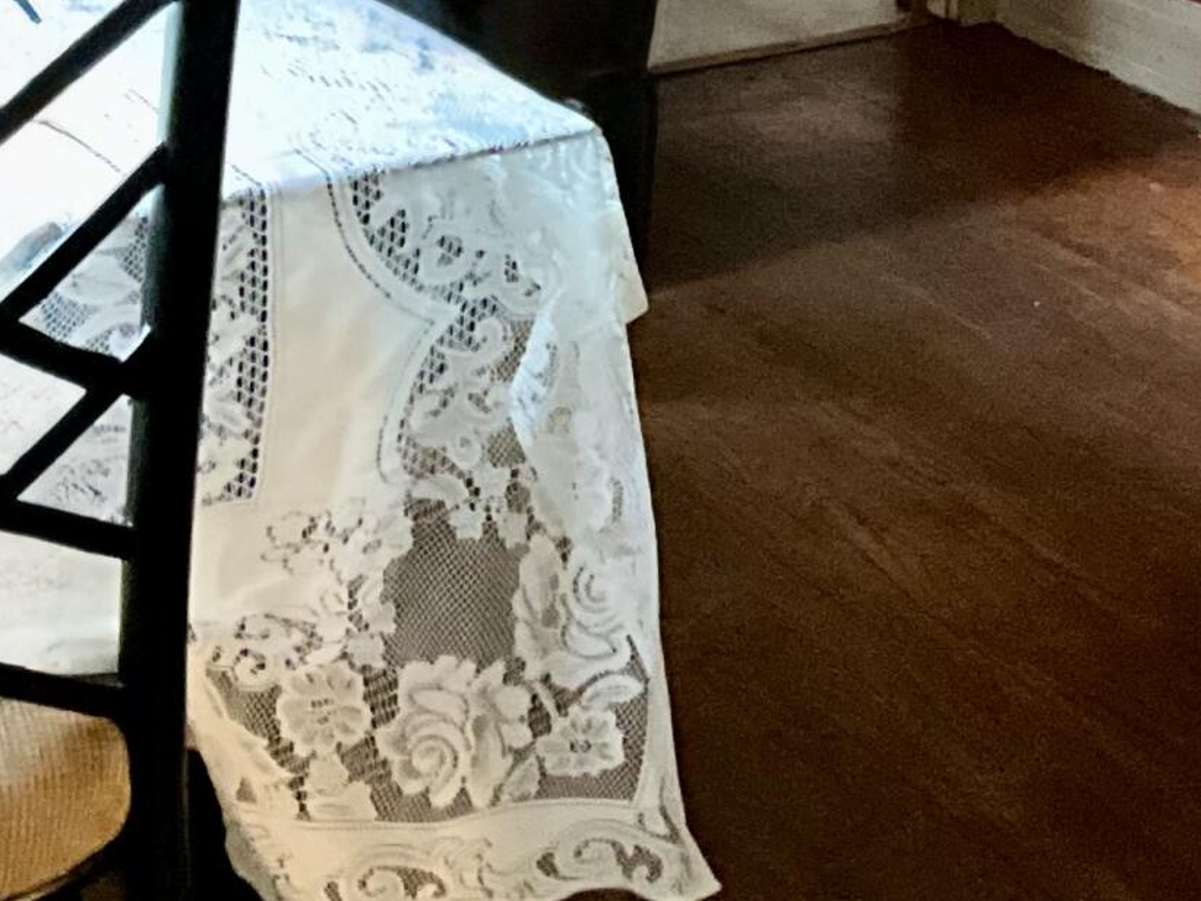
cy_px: -436
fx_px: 3678
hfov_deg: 17.9
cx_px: 1327
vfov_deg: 13.2
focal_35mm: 106
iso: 500
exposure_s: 1/30
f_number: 1.8
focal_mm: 3
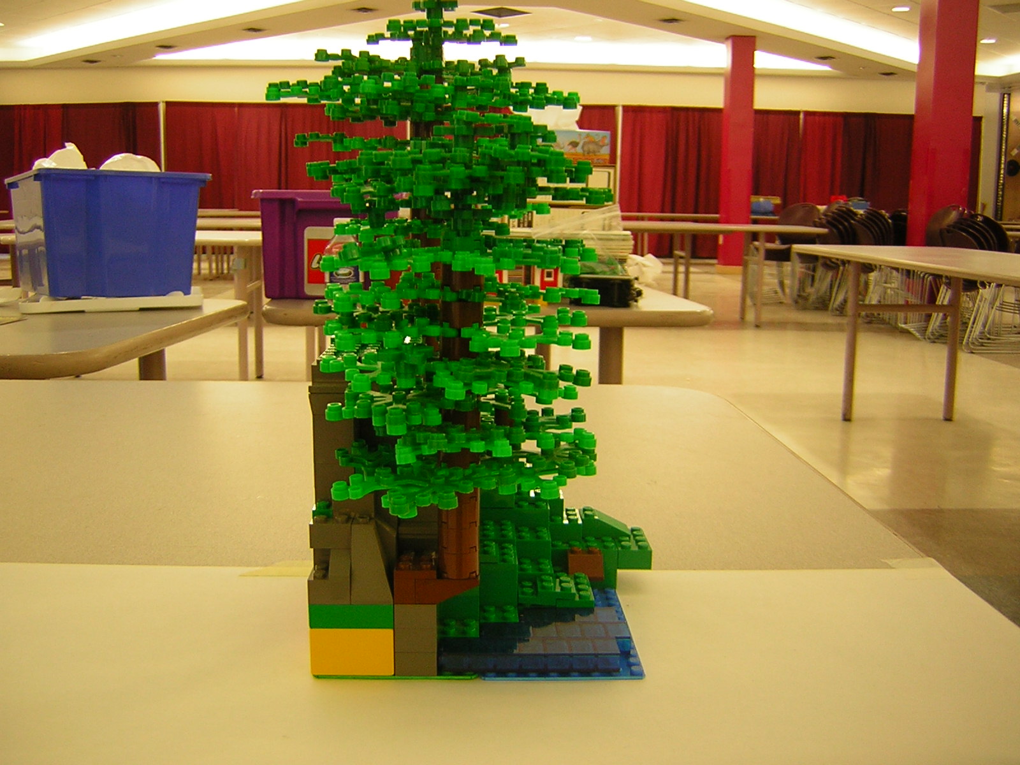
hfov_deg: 51.4
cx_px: 510
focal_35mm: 36
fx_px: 1061
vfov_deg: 39.7
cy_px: 382
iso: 50
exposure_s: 1/5.9
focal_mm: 4.7
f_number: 2.6
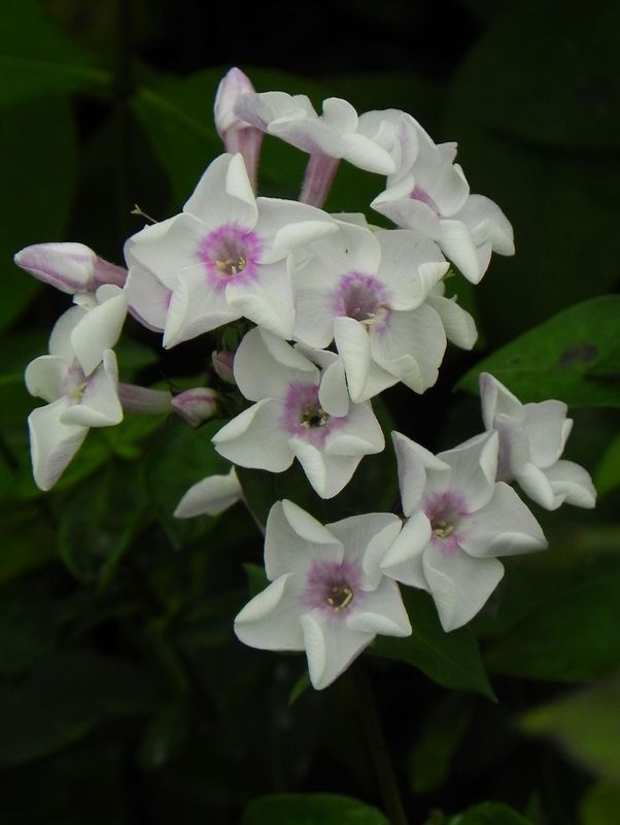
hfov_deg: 6.0
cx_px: 310
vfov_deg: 8.0
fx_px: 5886
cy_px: 412
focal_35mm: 247
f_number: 5
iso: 160
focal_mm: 44
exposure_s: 1/100
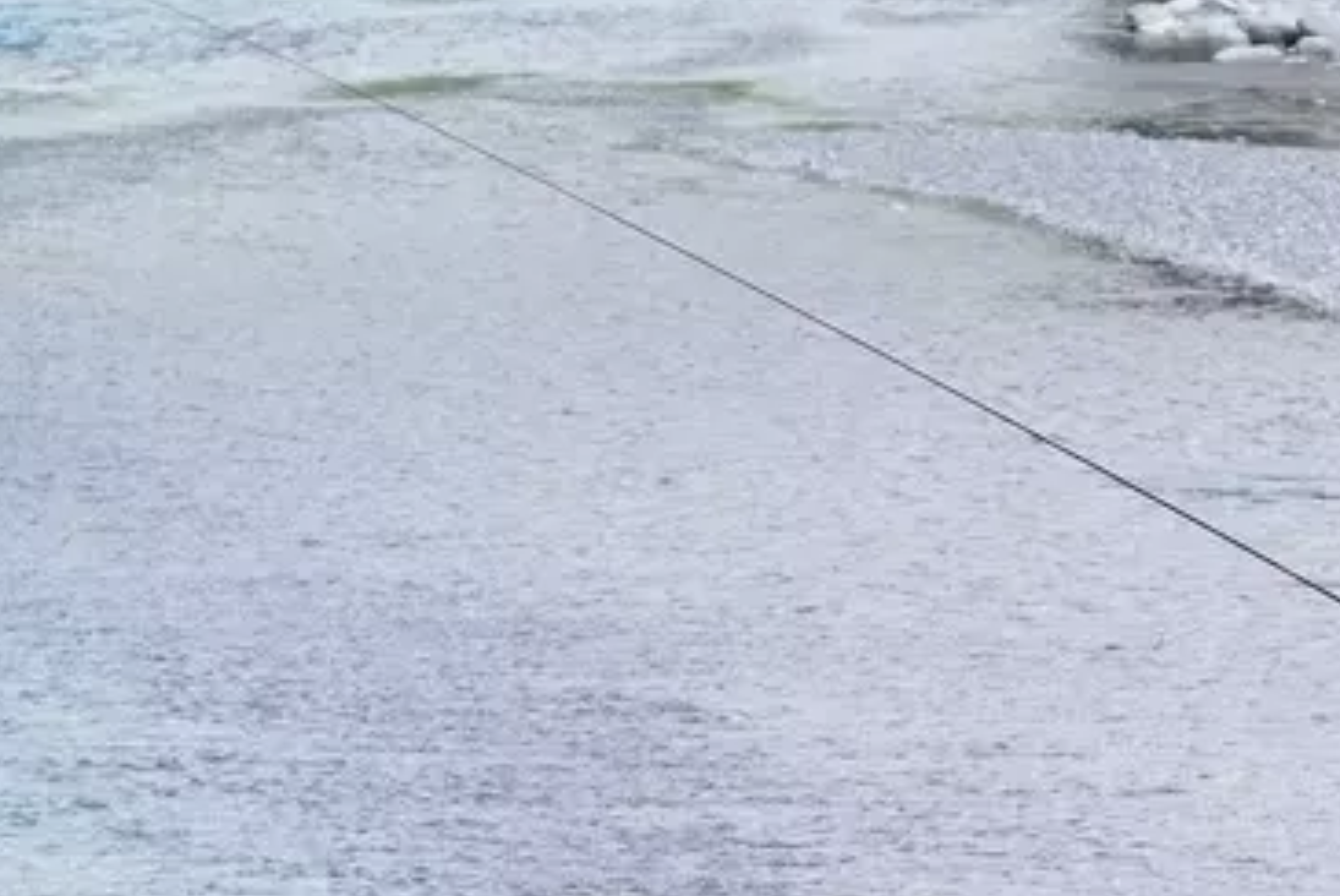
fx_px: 15906
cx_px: 1017
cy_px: 532
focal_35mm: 427
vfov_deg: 3.2
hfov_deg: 4.8
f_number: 5.6
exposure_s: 1/320
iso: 100
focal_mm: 260
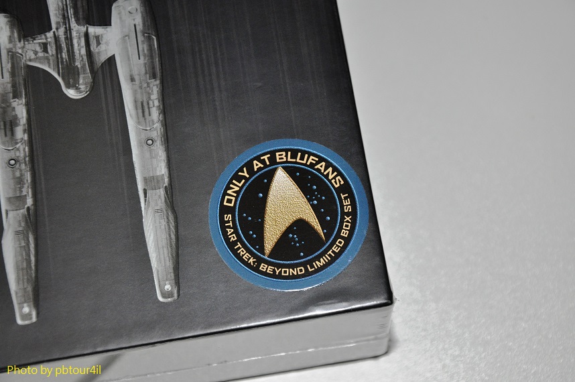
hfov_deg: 20.6
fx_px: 1579
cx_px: 288
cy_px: 191
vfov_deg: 13.8
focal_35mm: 99
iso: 800
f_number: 5.3
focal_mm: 66
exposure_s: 1/60
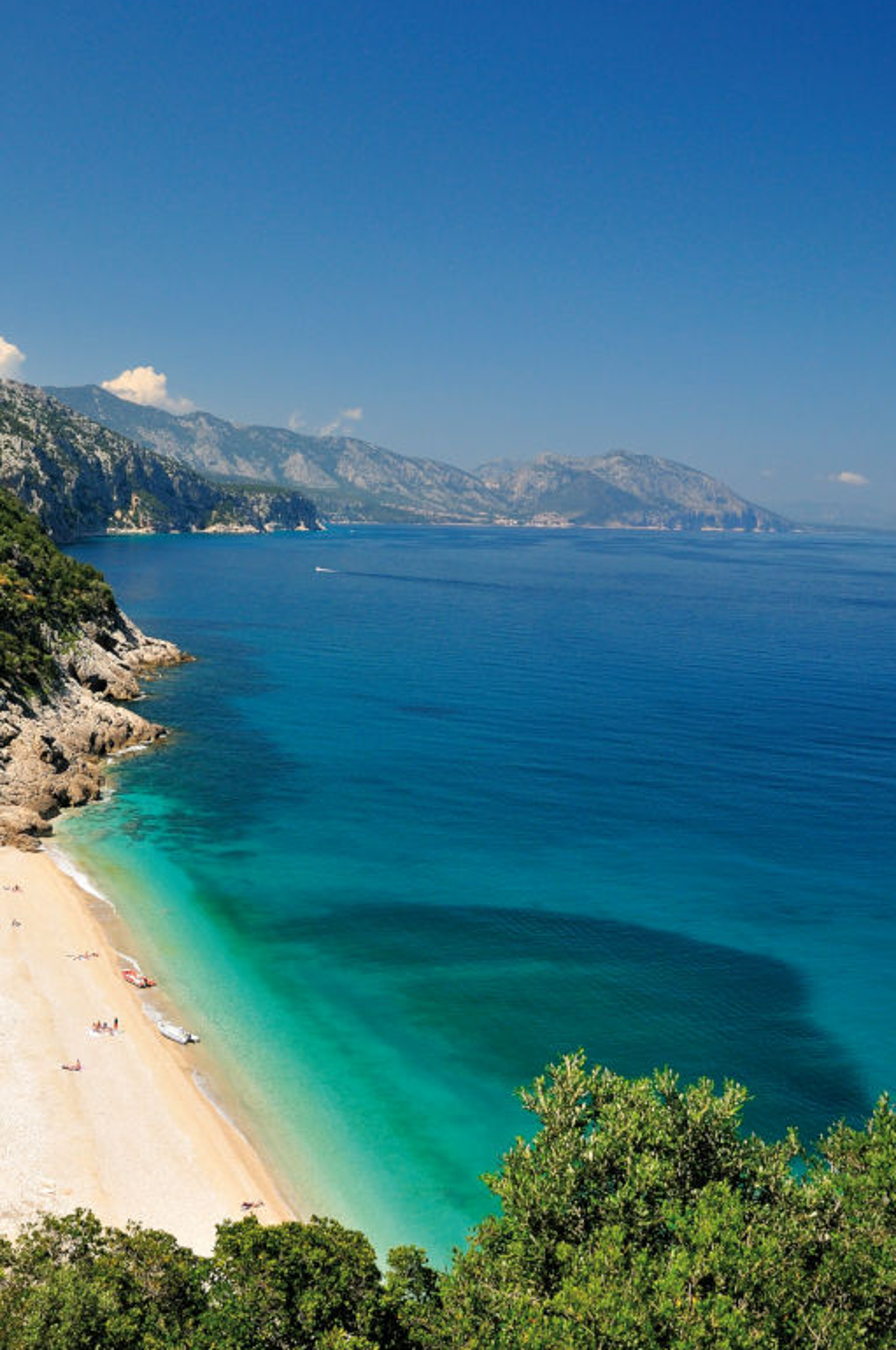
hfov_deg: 29.0
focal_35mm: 46
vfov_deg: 42.8
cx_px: 316
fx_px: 1721
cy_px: 665
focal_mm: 22
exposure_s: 1/400
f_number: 5.6
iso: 200
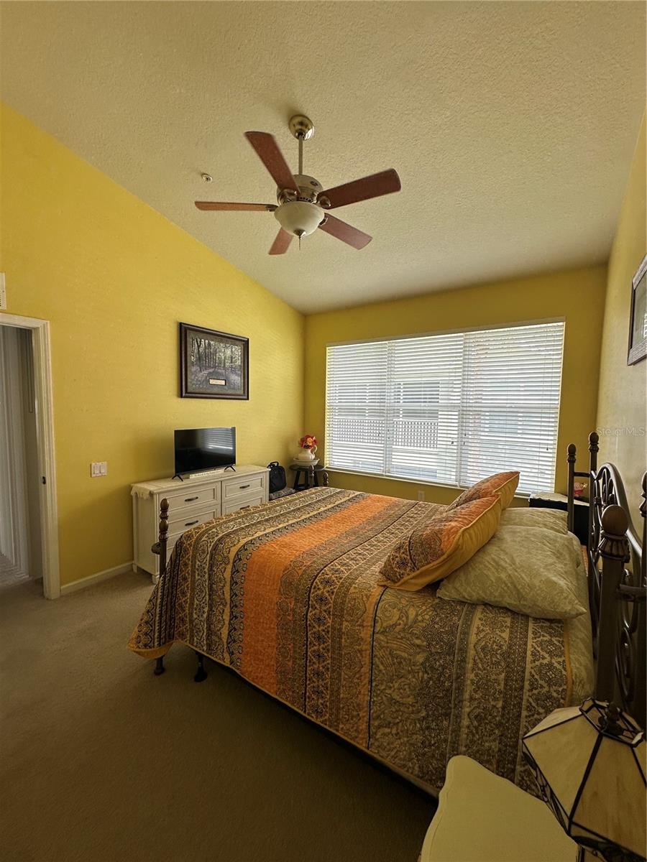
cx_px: 324
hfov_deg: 85.7
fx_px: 349
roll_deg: -1.7
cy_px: 431
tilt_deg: -3.4
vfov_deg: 102.1
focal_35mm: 14
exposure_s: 1/99
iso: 40
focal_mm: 2.22
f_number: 2.2
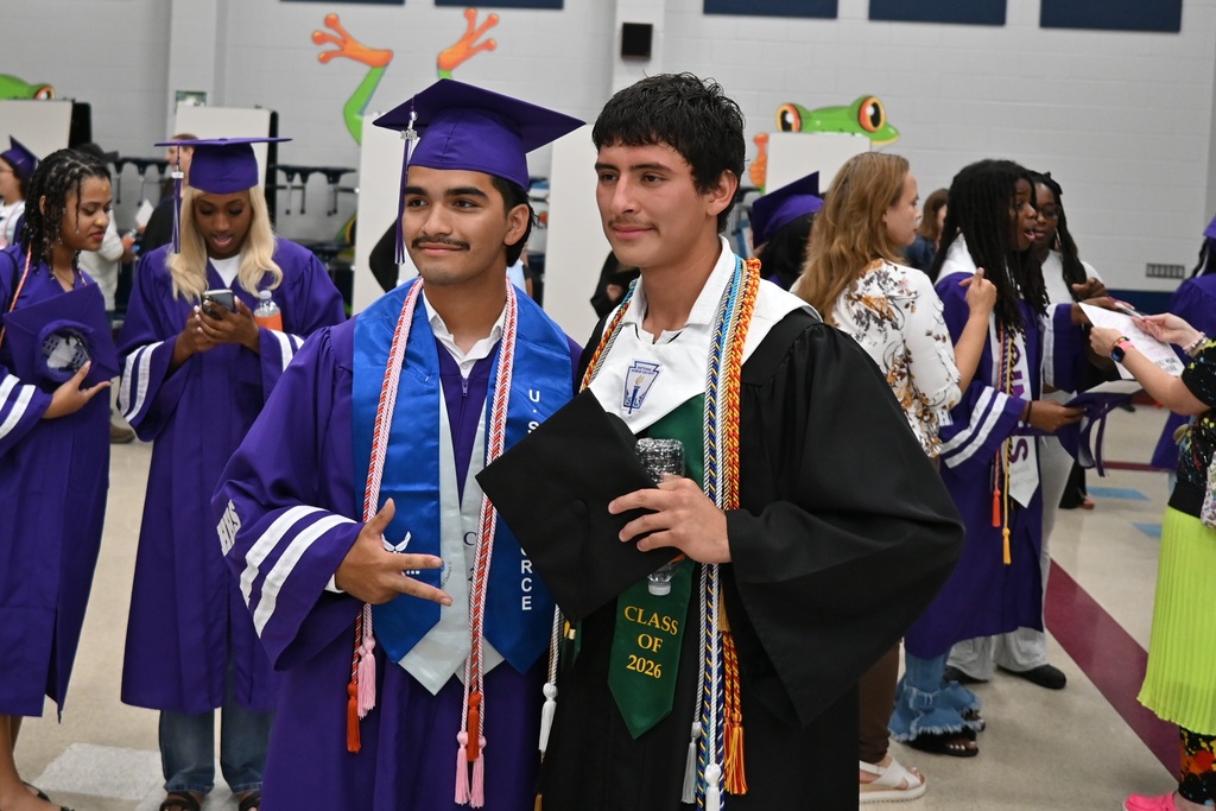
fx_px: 760
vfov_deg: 56.2
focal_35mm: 22
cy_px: 406
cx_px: 608
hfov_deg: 77.3
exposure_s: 1/161
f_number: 1.7
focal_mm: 15
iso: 400
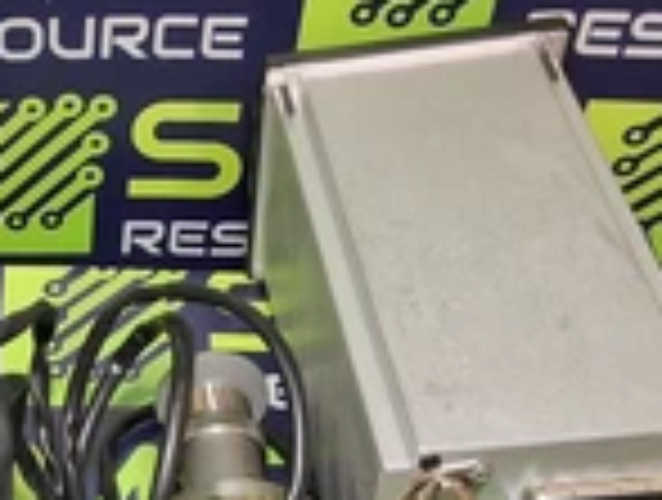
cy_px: 486
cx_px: -131
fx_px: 1457
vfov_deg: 19.0
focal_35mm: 76
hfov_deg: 23.4
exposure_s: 1/40
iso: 125
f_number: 1.9
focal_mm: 2.91
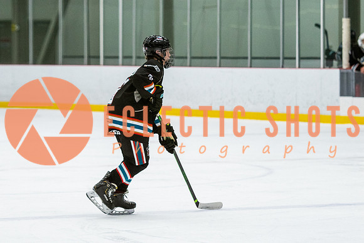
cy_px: 95
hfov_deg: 8.5
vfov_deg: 5.7
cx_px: 127
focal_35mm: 243
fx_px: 2454
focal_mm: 110
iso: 1400
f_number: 2.8
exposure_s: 1/640
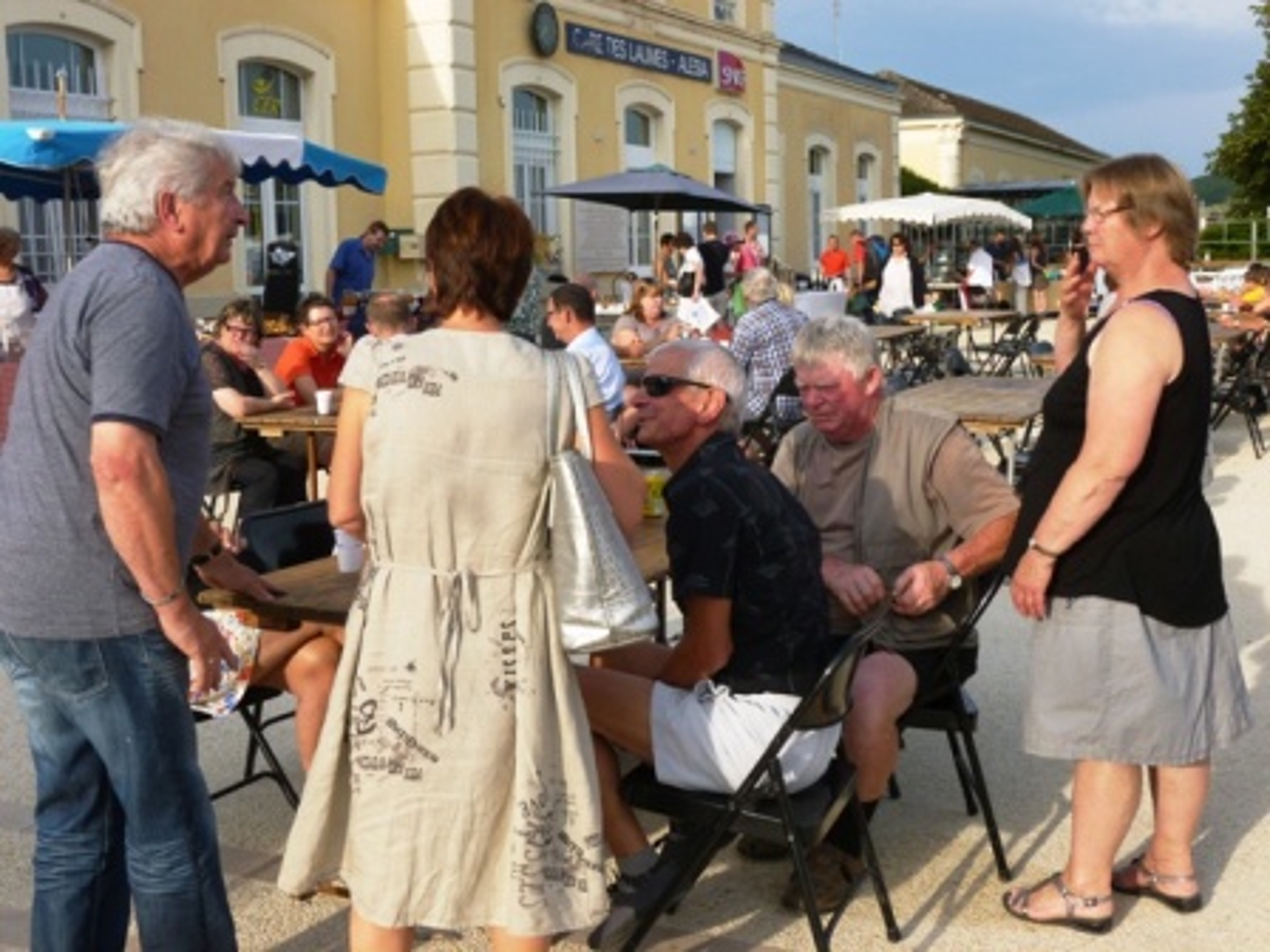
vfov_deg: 32.2
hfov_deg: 42.1
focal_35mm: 45
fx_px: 1651
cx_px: 635
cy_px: 476
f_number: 3.9
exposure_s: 1/400
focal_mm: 8
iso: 100
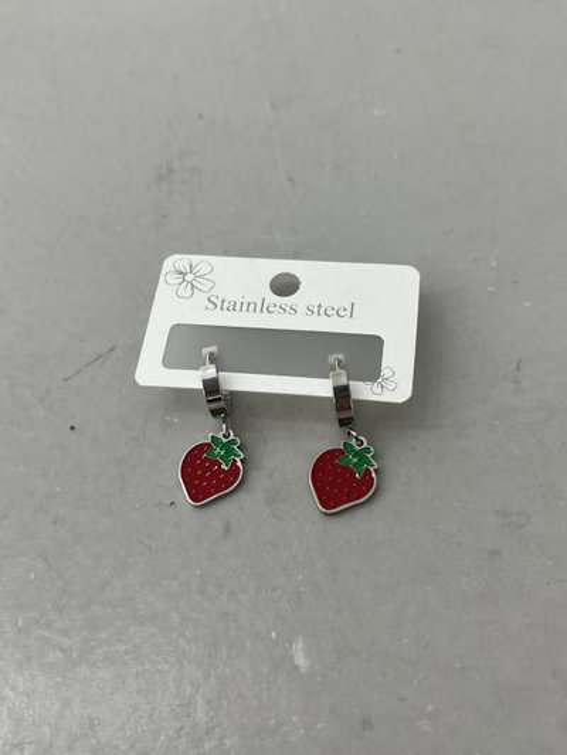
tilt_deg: -60.2
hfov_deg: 53.1
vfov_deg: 67.3
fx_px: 568
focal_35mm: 26
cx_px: 284
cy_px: 378
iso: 80
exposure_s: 1/100
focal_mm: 5.7
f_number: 1.5
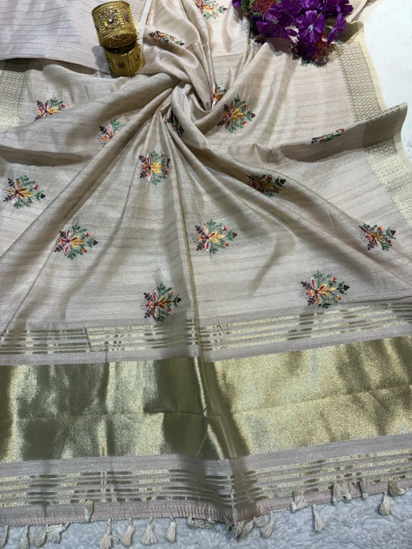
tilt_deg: -73.6
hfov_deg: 53.1
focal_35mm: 26
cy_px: 274
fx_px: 413
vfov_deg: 67.3
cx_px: 206
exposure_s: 1/100
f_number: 1.6
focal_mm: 5.96
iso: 50
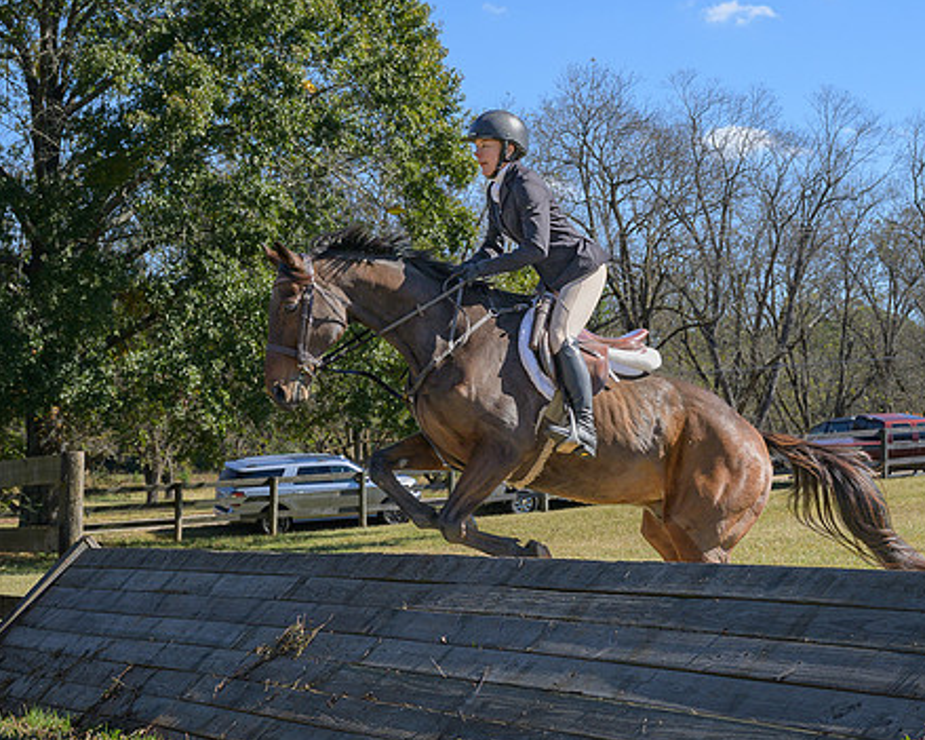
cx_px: 537
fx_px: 2162
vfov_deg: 19.4
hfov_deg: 24.1
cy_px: 311
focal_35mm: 79
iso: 200
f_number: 5.6
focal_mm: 44
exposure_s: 1/800
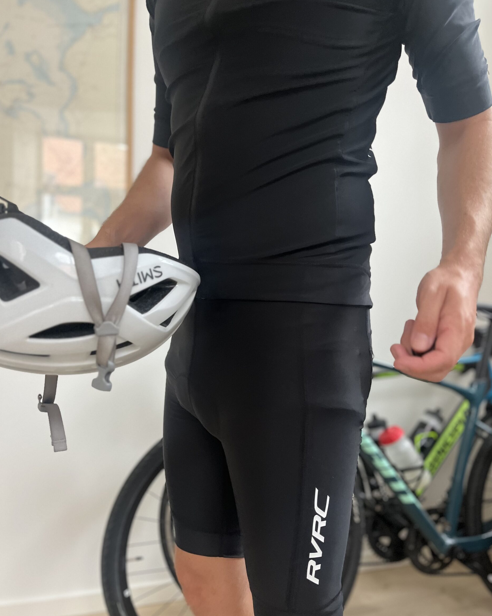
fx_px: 510
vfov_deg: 62.1
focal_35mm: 28
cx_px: 253
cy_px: 337
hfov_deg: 51.5
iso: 320
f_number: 1.6
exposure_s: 1/60
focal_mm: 5.1
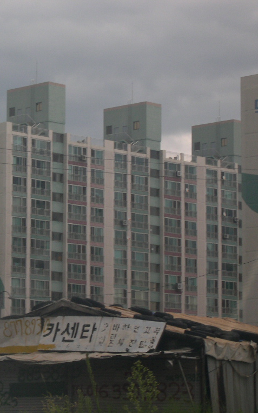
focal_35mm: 162
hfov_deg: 8.1
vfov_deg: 12.9
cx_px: 38
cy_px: 206
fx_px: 1824
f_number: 4.9
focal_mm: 24
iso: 100
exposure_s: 1/45.2
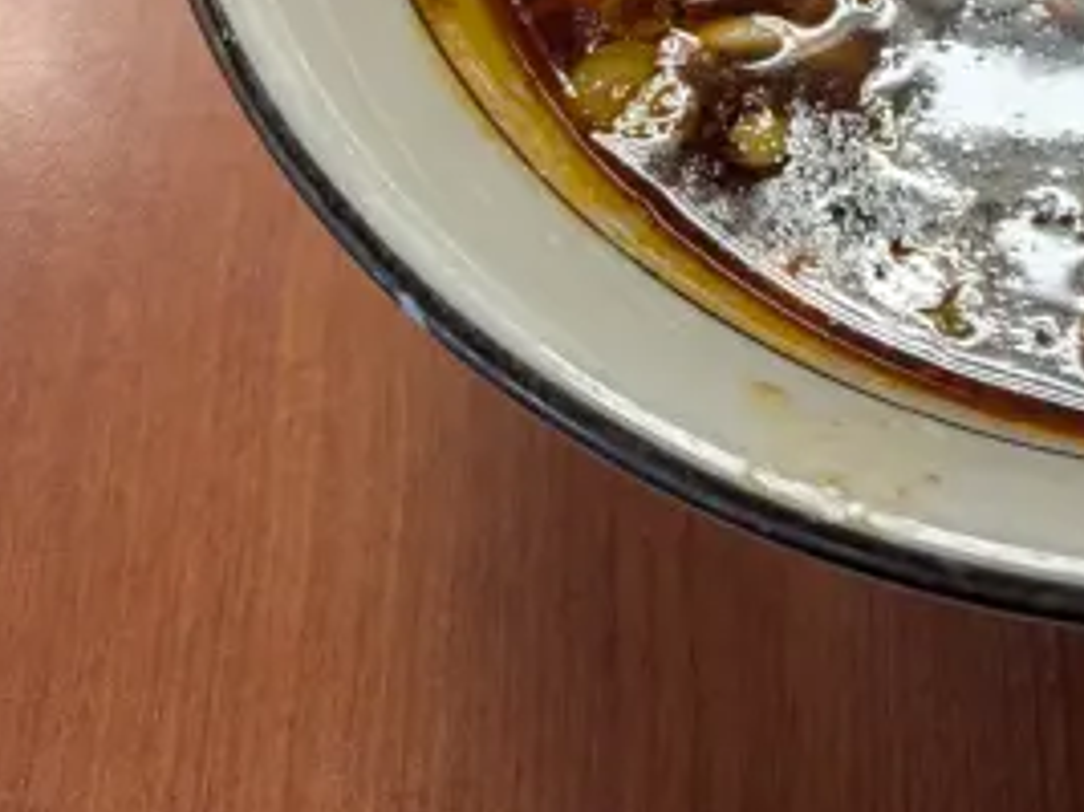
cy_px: -264
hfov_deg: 24.5
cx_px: 1303
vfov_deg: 18.8
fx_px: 2254
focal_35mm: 72
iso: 185
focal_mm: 6.81
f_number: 1.85
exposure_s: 1/120
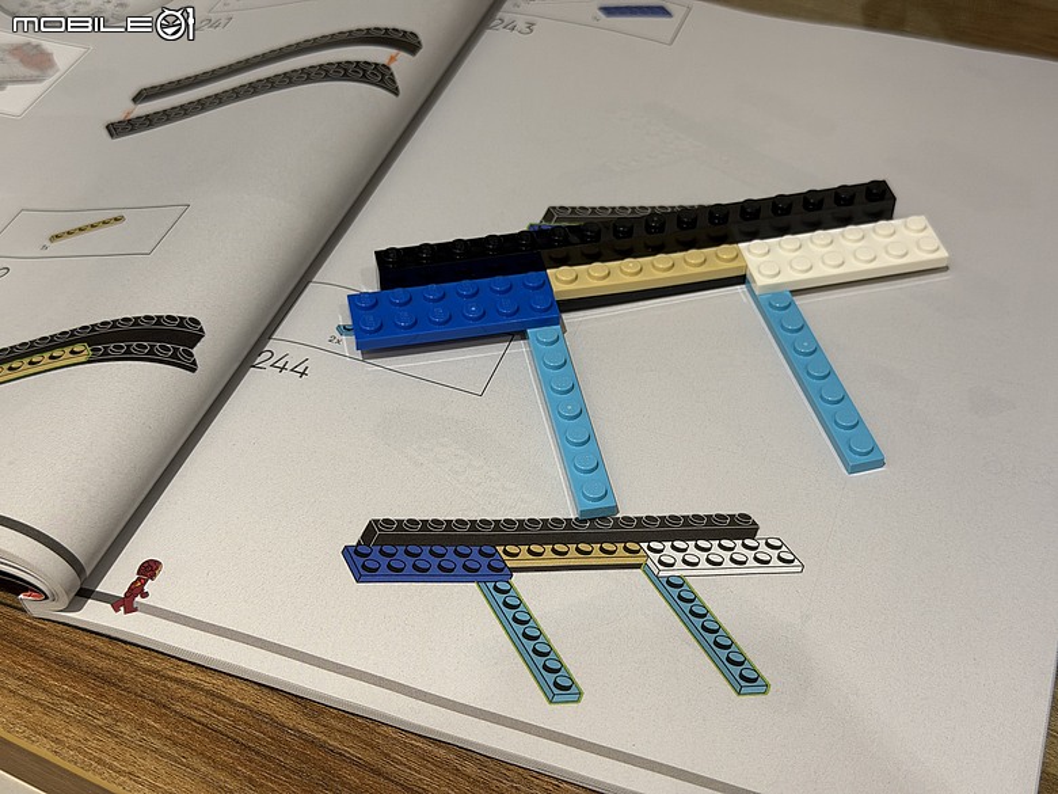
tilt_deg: -45.4
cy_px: 397
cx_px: 529
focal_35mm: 48
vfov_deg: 30.3
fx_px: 1467
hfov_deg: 39.7
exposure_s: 1/60
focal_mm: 6.76
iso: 200
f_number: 1.78
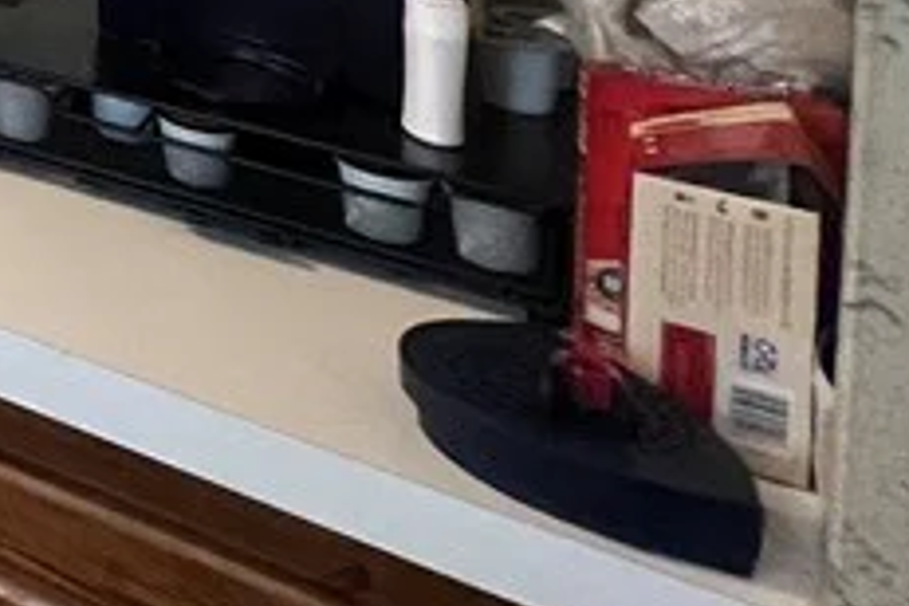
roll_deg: -0.7
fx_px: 1515
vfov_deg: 17.9
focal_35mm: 60
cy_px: -496
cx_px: -952
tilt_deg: -2.0
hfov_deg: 18.7
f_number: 1.8
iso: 400
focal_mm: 1.57
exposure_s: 1/60
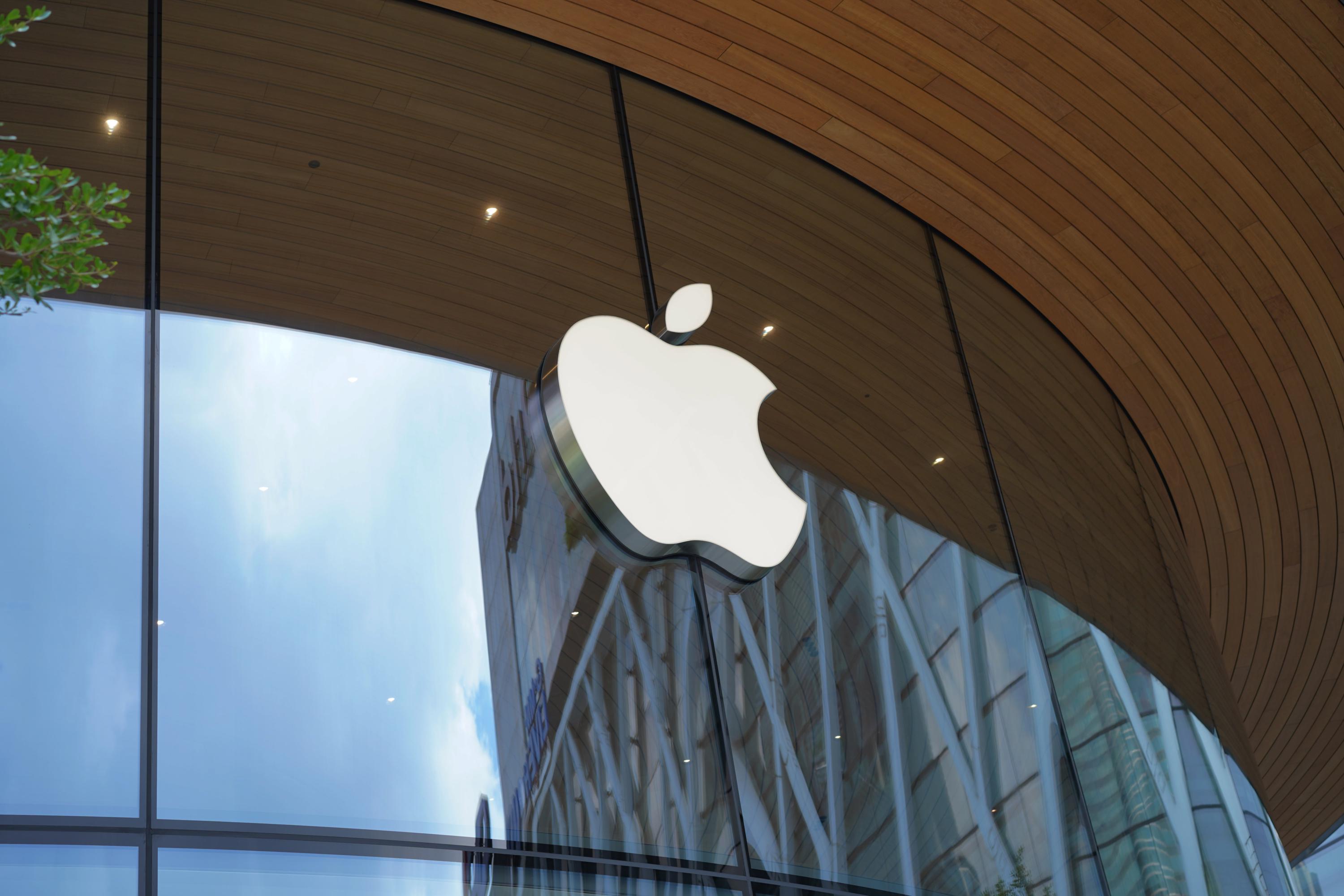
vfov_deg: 24.6
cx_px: 672
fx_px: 2053
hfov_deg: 36.2
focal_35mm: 55
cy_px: 448
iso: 100
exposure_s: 1/160
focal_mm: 55
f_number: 4.5
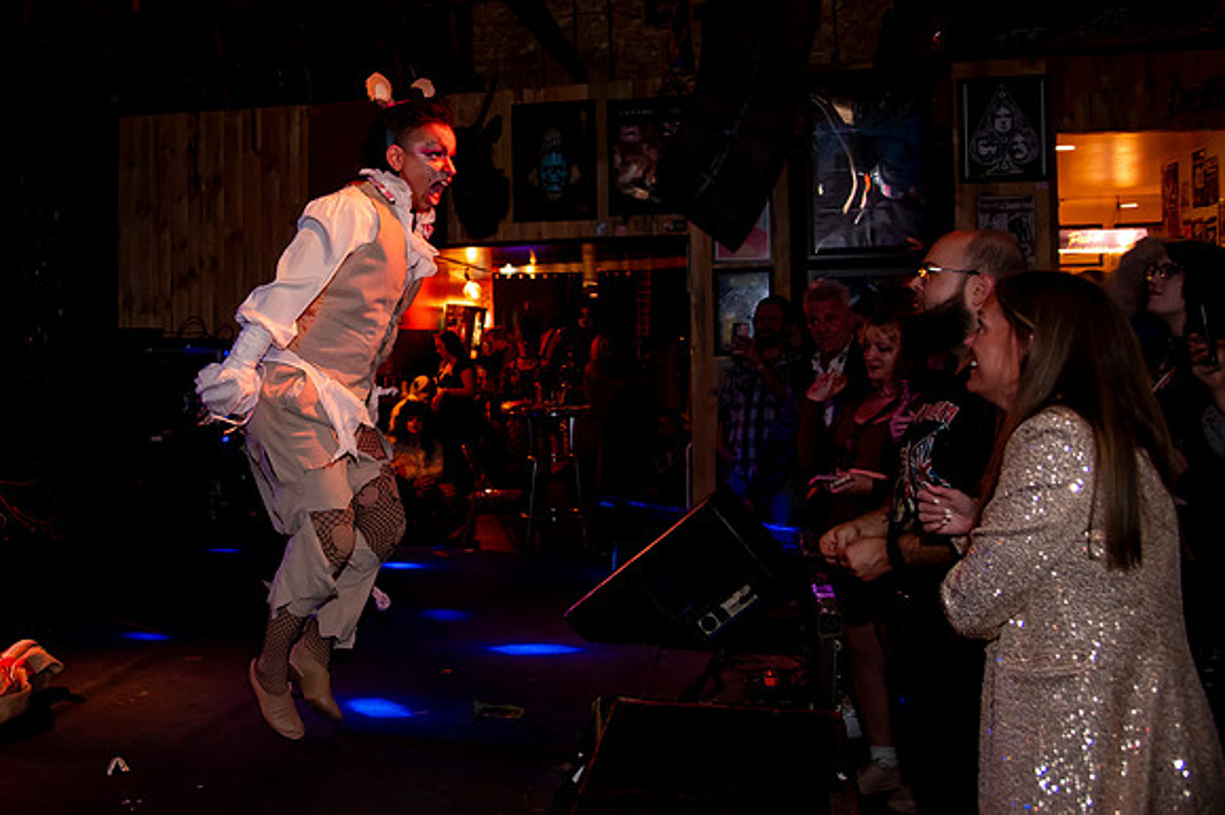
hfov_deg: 52.3
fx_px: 1203
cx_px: 353
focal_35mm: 35
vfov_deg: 37.3
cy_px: 315
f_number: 4
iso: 5000
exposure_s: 1/125
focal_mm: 24
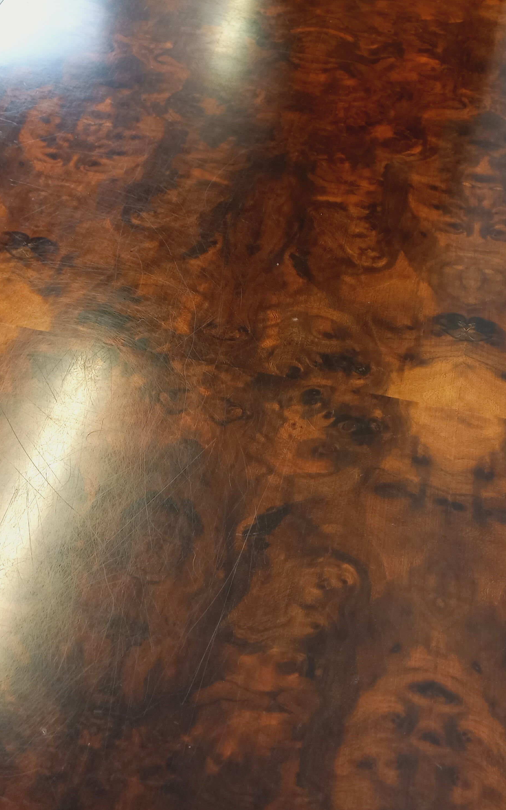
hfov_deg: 35.3
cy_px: 411
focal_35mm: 36
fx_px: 794
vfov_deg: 54.0
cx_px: 276
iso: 250
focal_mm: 4.65
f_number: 1.8
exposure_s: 1/50
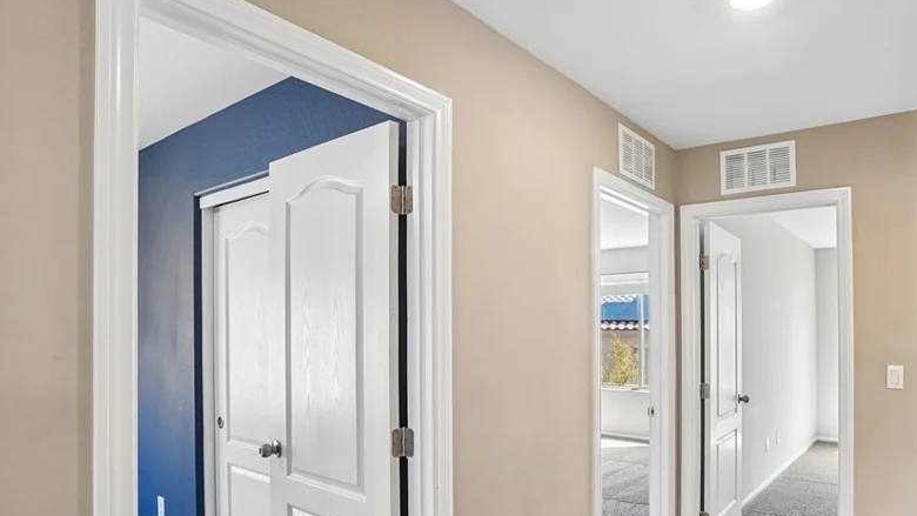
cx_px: 564
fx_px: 535
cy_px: 321
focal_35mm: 22
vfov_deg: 51.0
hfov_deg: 79.9
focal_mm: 16
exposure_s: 1/13
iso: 400
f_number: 8
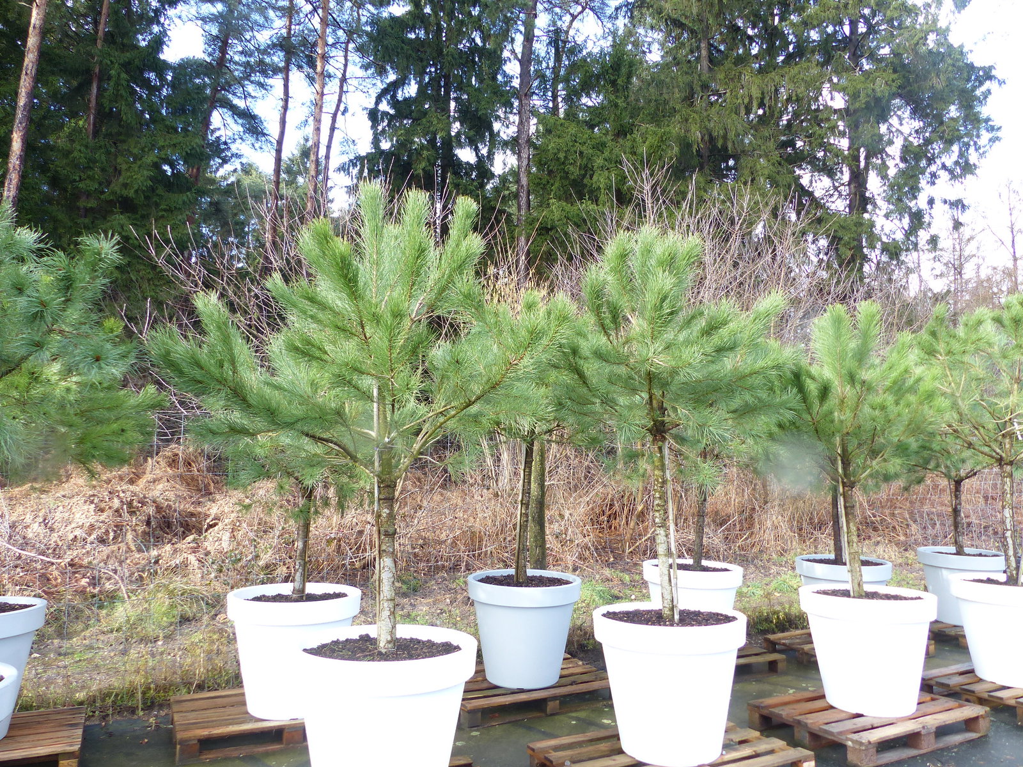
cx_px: 512
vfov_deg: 54.9
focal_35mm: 25
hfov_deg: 69.4
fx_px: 739
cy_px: 384
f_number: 2.8
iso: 100
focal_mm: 4.5
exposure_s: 1/100
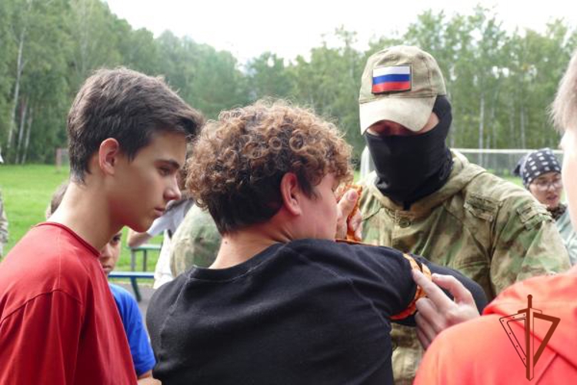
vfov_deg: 26.5
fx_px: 817
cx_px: 288
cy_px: 192
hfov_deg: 38.9
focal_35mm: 51
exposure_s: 1/250
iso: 125
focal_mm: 18.44
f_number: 3.3
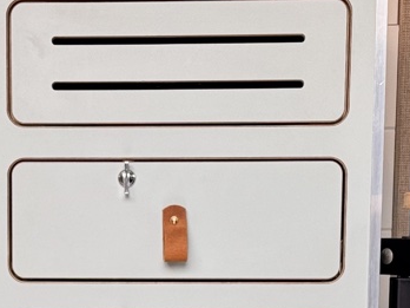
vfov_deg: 11.6
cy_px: 394
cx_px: 93
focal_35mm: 124
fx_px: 1469
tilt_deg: -6.2
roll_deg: +0.8
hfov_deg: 15.8
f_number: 1.78
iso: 64
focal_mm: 6.76
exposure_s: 1/182
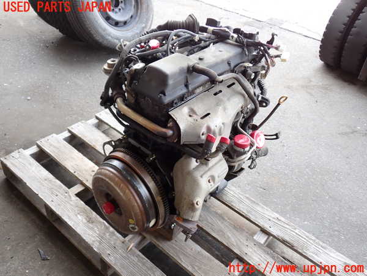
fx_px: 339
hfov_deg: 56.8
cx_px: 184
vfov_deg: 44.2
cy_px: 138
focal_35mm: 32
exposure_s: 1/60
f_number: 2.4
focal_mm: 5.79
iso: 100
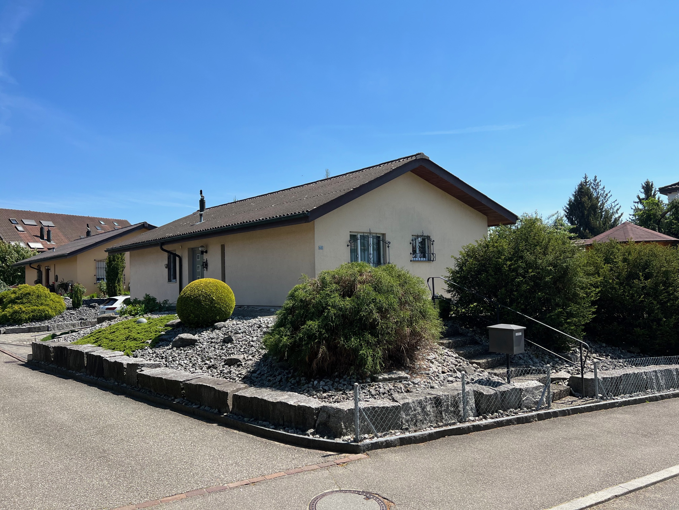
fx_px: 510
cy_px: 255
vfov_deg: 53.1
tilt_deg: +3.4
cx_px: 340
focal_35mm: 26
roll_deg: +1.0
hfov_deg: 67.3
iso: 50
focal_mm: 5.7
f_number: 1.5
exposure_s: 1/3831
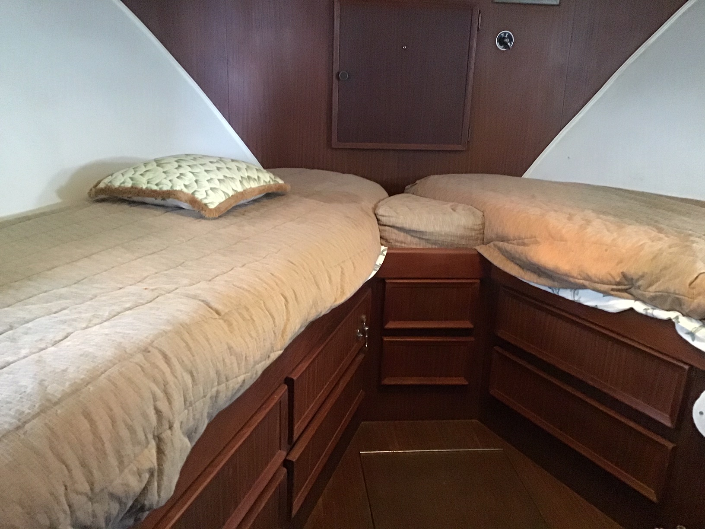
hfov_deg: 58.4
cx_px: 352
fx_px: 631
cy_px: 264
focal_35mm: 31
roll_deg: -0.9
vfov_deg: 45.4
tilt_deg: -15.1
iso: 640
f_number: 2.4
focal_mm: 3.3
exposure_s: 1/15
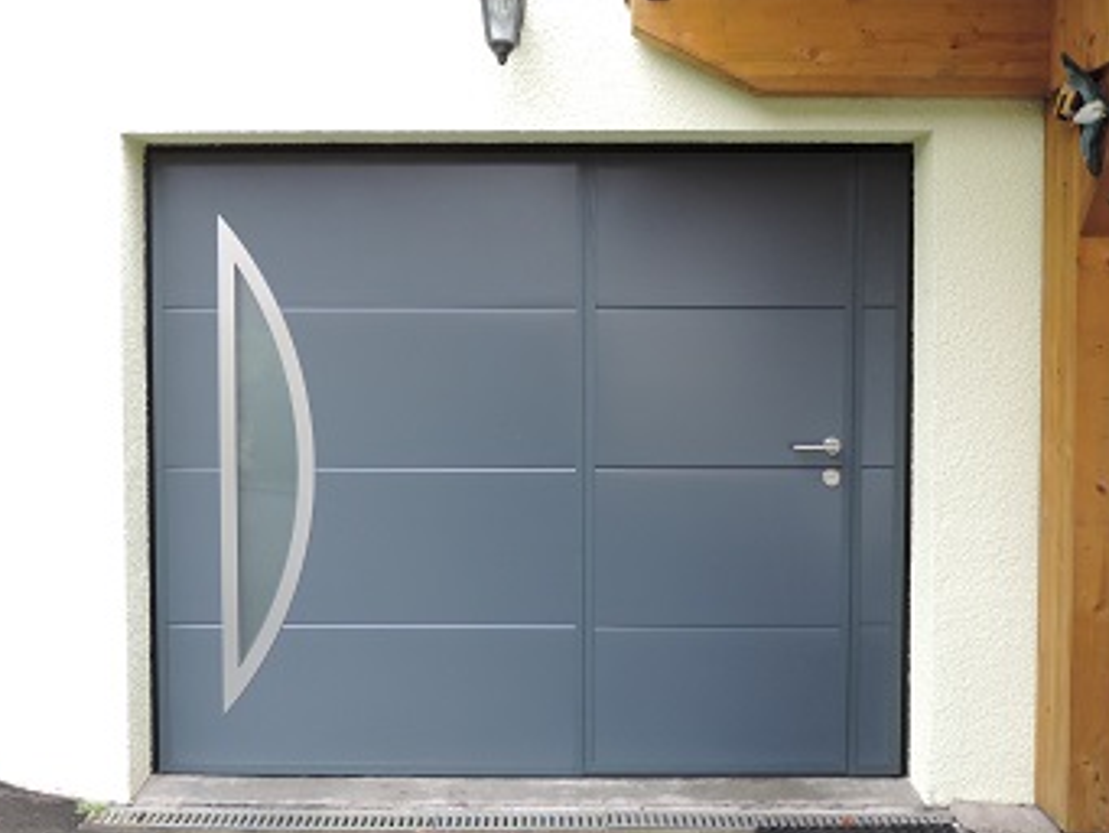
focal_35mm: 41
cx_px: 546
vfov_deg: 35.2
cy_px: 407
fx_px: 1314
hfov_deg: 45.8
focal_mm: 6.2
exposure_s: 1/40
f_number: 3.3
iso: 400
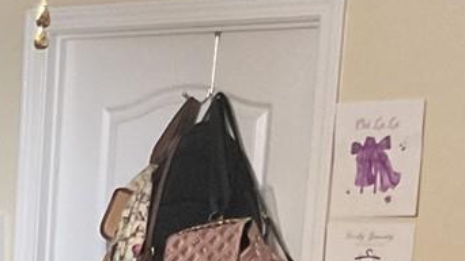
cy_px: 669
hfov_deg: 13.8
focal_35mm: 148
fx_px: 1824
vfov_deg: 7.5
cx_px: -189
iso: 400
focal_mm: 3
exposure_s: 1/30
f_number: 1.8
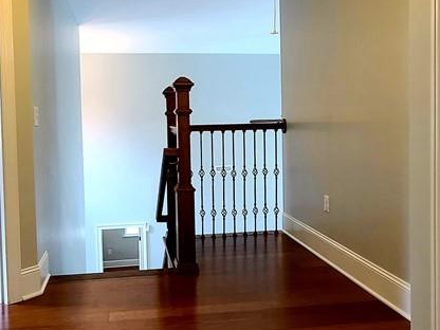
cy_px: 141
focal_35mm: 32
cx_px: 194
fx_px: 407
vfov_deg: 44.0
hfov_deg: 56.7
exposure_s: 1/59
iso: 320
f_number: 2.2
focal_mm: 2.2
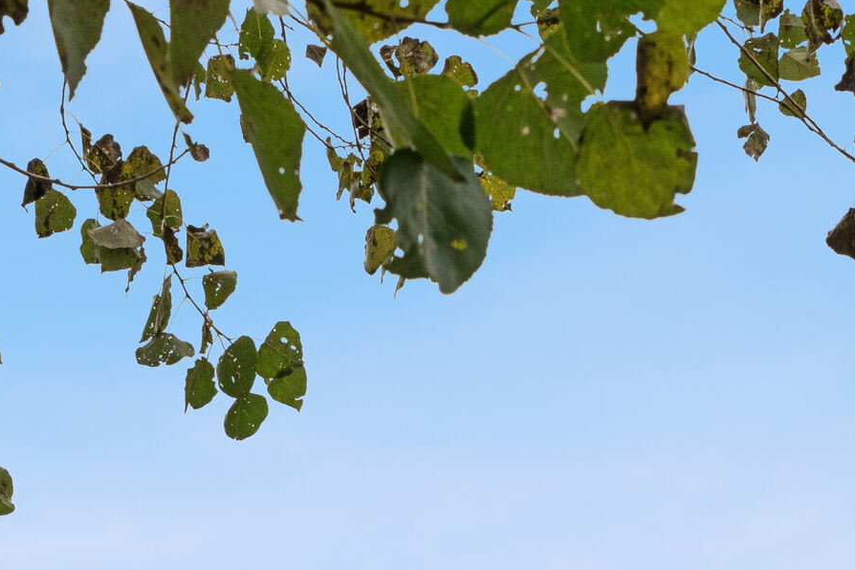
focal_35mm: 104
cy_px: 730
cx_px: 450
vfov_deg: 12.8
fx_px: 2470
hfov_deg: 19.6
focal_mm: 31
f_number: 9
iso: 800
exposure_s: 1/160
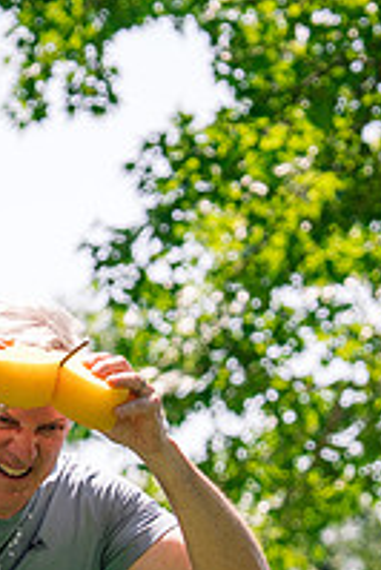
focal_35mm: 289
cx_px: 2
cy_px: 384
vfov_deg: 7.1
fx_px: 4580
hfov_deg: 4.8
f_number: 2.8
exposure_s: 1/2000
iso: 250
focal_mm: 70
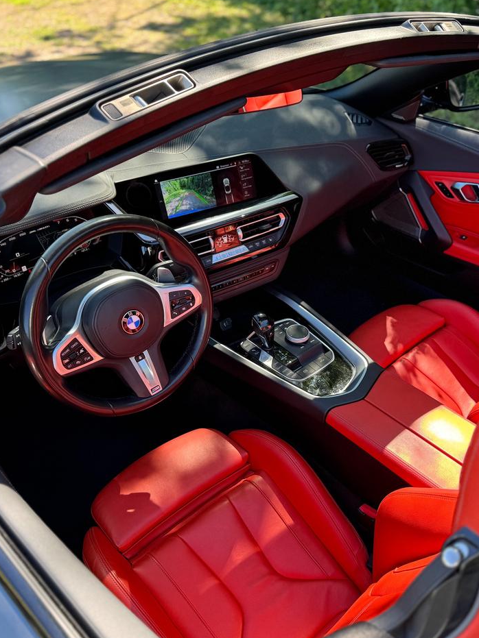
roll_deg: -2.5
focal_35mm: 33
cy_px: 319
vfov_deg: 55.4
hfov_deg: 42.6
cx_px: 303
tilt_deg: -36.7
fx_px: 609
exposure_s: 1/202
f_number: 1.78
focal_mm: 6.76
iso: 64
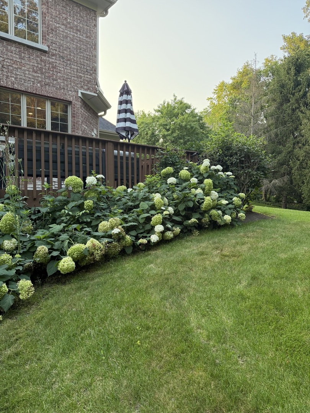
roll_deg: -1.0
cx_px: 155
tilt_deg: -2.5
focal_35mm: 24
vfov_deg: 71.6
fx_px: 287
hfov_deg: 56.8
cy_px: 206
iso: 100
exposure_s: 1/130
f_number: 1.78
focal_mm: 6.76
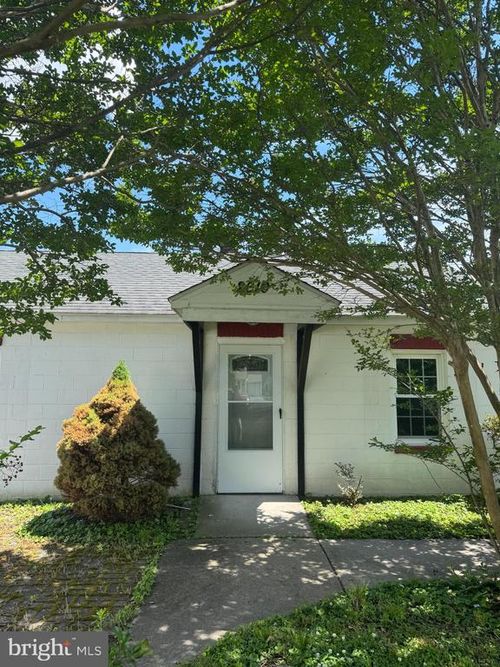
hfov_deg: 56.8
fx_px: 462
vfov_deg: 71.6
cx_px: 250
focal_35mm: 24
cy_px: 334
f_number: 1.78
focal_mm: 6.76
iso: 80
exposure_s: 1/980
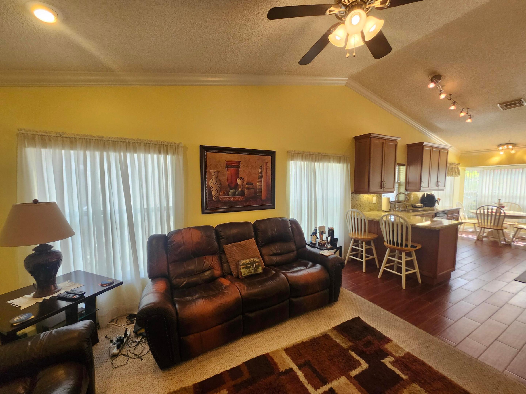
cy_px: 197
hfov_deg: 106.2
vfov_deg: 89.9
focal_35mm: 13
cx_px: 263
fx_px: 198
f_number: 2.2
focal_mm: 1.74
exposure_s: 1/60
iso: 125
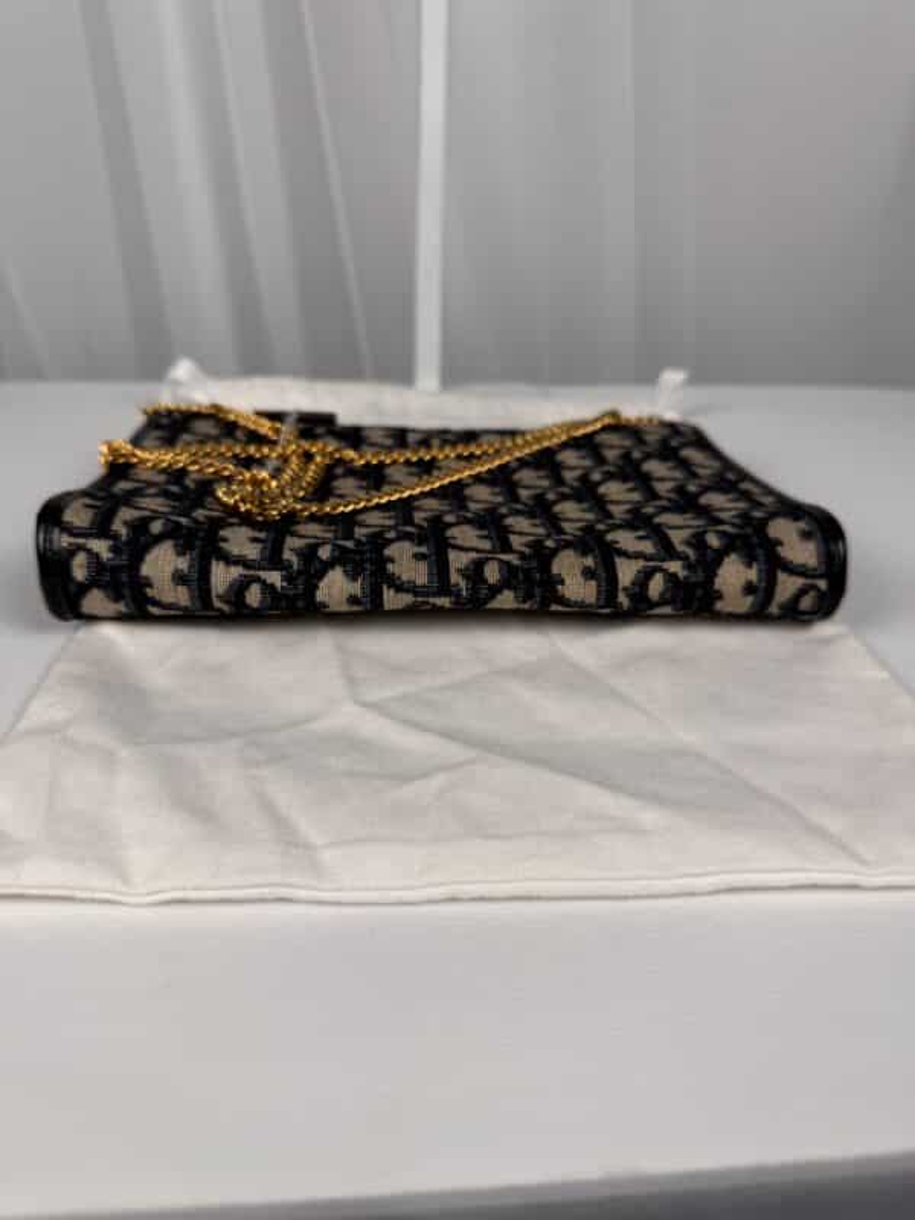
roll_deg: +0.1
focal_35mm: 24
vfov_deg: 71.6
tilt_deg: -28.4
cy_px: 610
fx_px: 846
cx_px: 458
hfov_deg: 56.8
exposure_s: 1/488
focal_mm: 6.76
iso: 80
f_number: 1.78
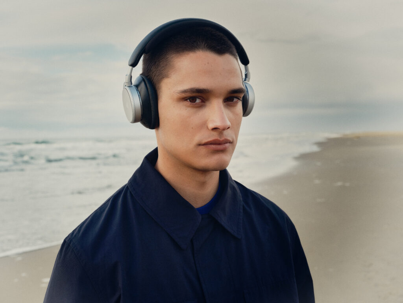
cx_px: 202
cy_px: 152
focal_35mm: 51
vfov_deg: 28.6
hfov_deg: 37.5
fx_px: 594
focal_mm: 64
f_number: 11
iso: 1250
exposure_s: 1/500
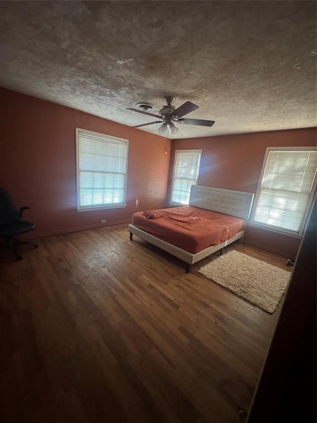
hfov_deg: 85.7
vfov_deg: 102.1
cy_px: 212
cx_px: 158
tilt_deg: -12.0
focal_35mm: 14
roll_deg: -6.0
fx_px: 171
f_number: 2.2
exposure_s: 1/60
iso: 1000
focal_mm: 2.22
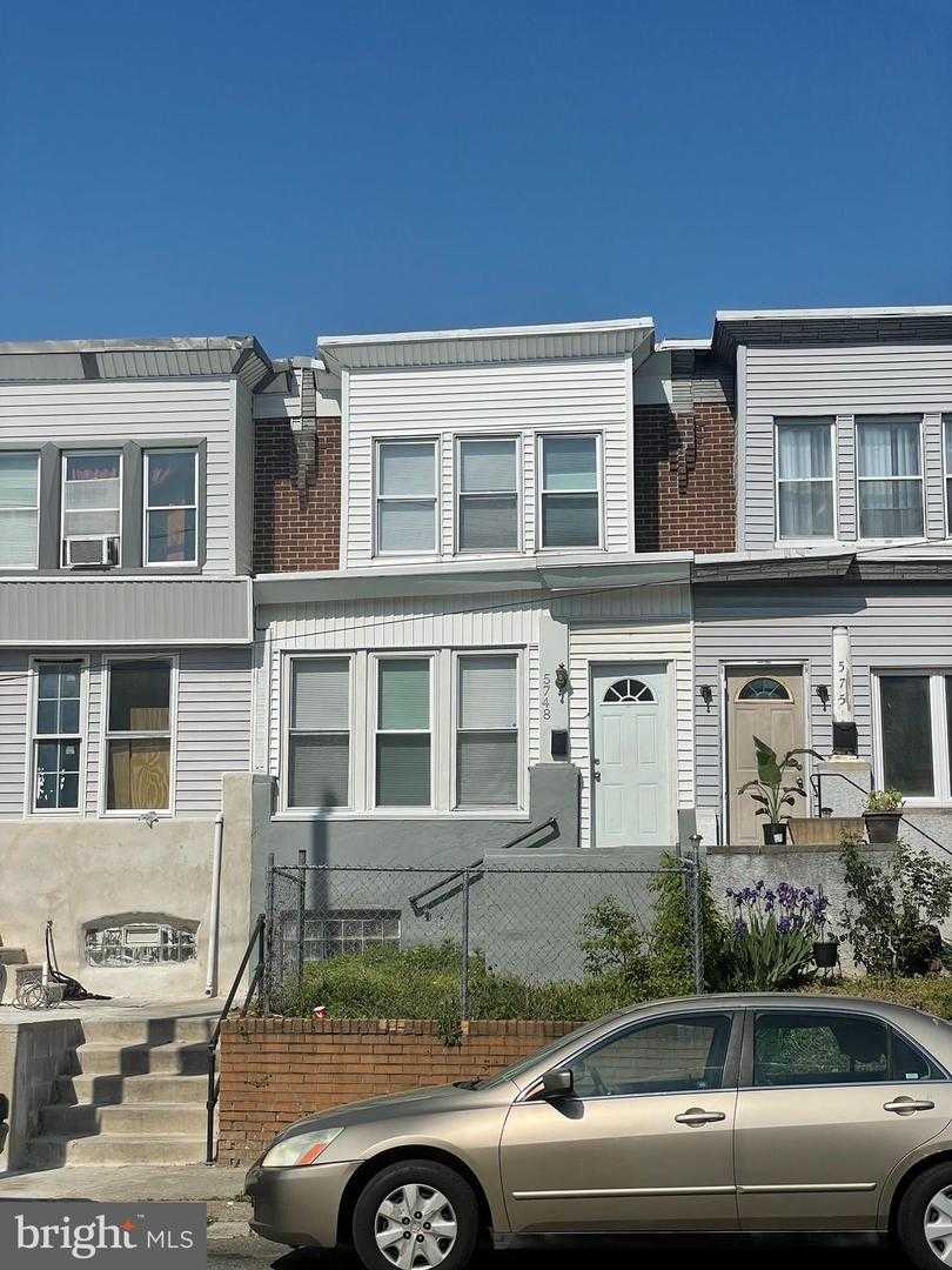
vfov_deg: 36.8
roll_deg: -0.5
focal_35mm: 52
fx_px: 1907
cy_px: 635
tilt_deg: +8.9
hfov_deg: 28.0
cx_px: 476
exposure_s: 1/4348
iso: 25
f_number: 2
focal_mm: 6
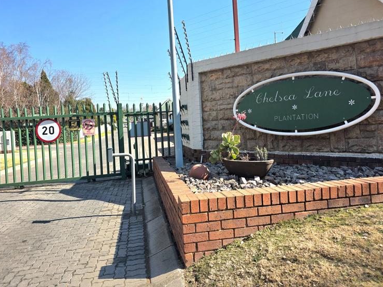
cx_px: 178
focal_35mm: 25
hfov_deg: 69.3
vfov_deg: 54.8
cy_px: 132
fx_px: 277
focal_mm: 6.3
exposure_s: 1/5000
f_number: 1.7
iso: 80
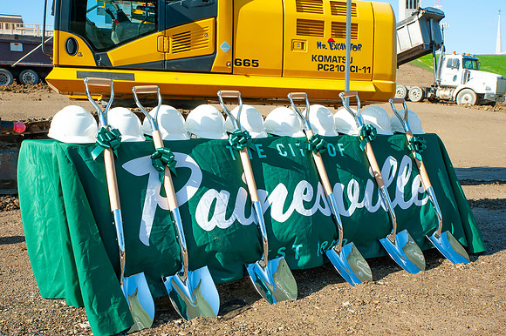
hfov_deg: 48.0
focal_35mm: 40
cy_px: 168
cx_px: 253
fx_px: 569
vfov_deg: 33.0
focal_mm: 38
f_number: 14
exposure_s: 1/250
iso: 400
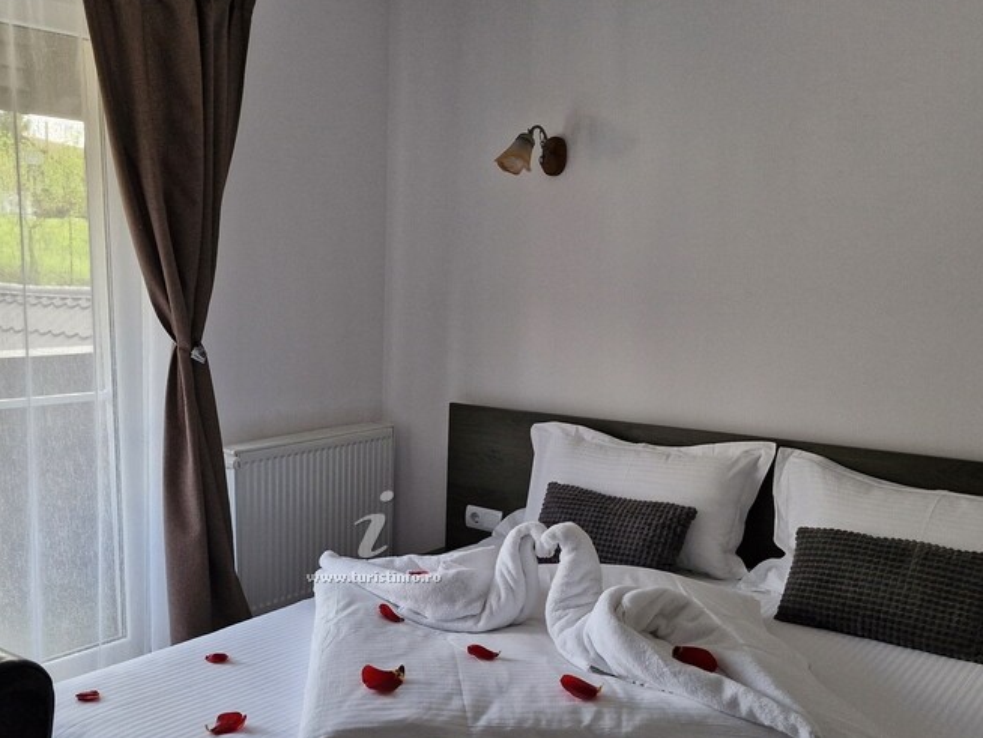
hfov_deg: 50.7
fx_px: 1023
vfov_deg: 39.0
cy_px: 519
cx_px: 358
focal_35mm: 36
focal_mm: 5.54
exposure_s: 1/180
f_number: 1.8
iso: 200
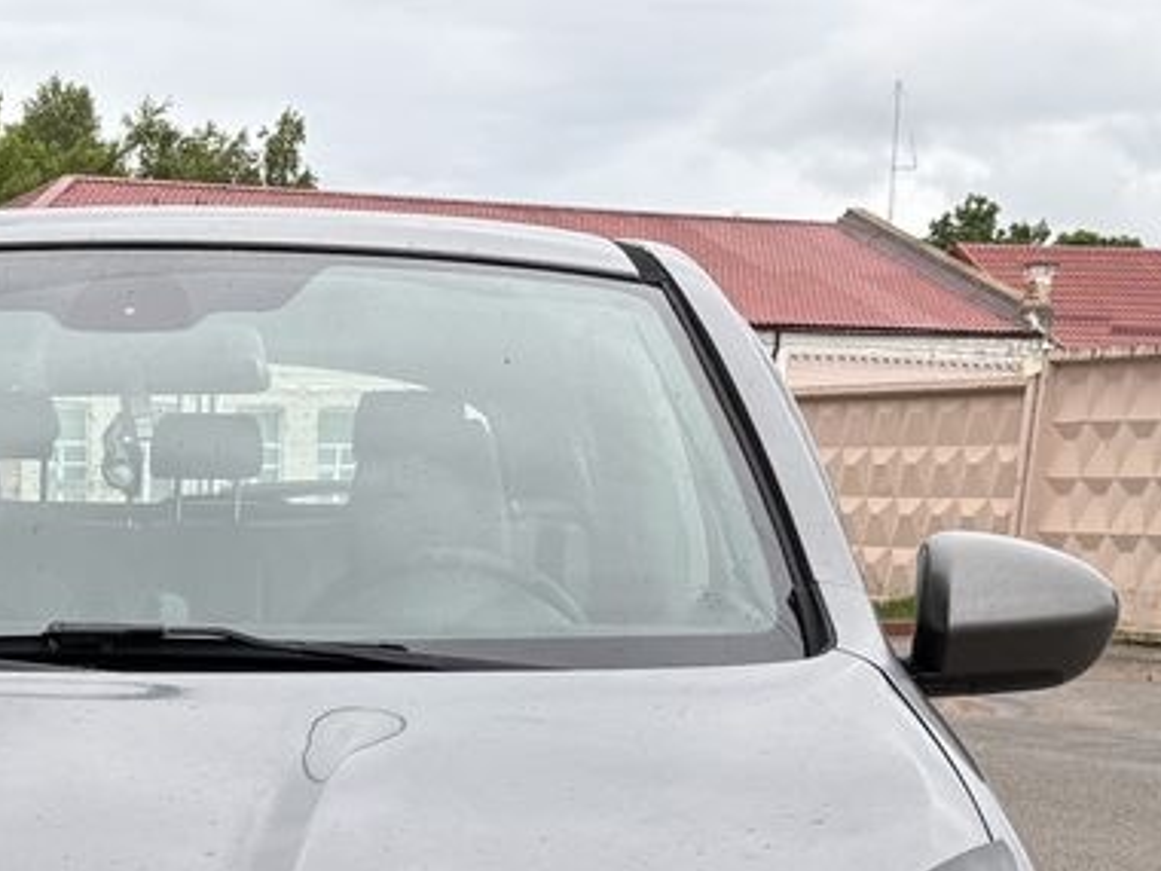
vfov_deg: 16.4
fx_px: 2750
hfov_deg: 23.2
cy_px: 1323
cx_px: 110
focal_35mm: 82
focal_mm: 5.96
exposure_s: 1/641
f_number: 1.6
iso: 50
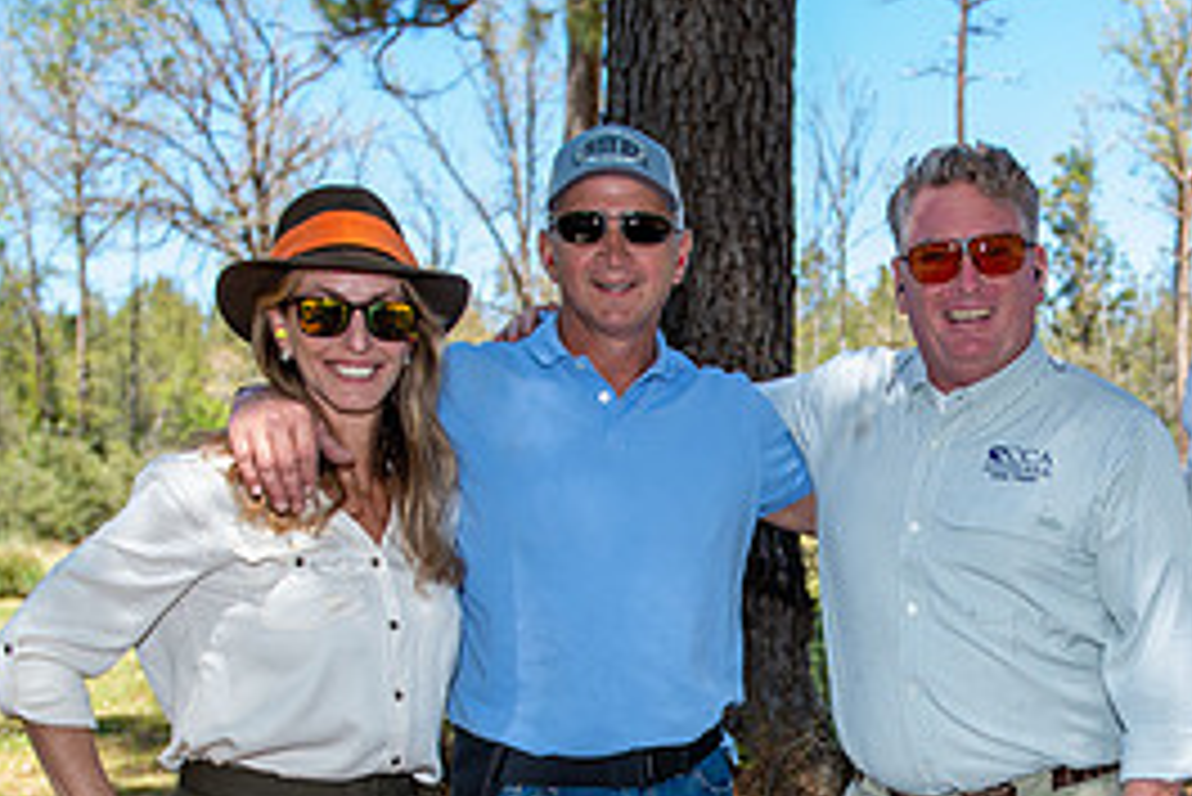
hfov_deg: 33.1
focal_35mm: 59
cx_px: 927
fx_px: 1955
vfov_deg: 22.2
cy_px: 778
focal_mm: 27
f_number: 3.5
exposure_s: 1/250
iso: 50
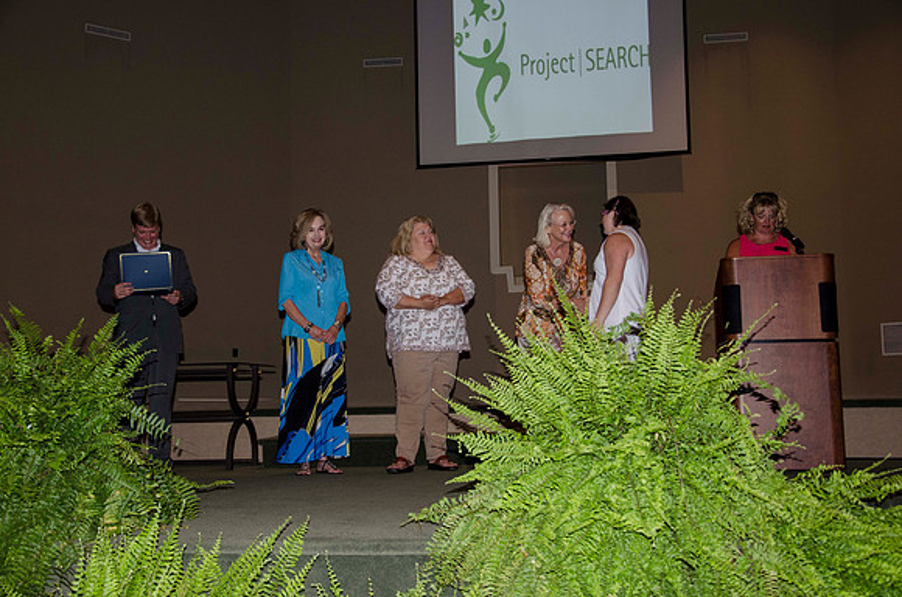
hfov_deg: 46.5
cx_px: 451
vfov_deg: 31.7
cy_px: 298
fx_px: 1050
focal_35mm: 42
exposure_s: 1/60
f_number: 4.5
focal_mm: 28
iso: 640
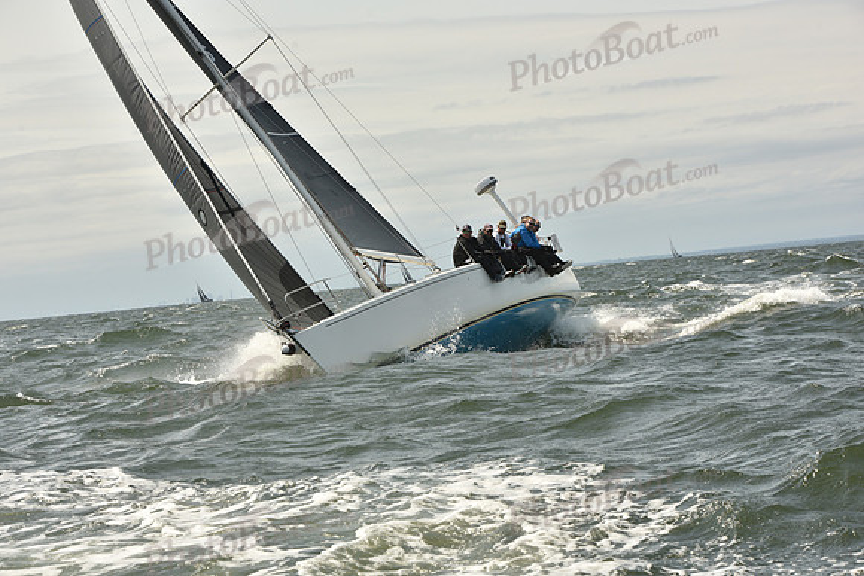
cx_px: 432
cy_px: 288
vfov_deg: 13.7
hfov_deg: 20.4
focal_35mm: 100
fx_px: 2400
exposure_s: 1/800
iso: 250
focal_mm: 100
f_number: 10
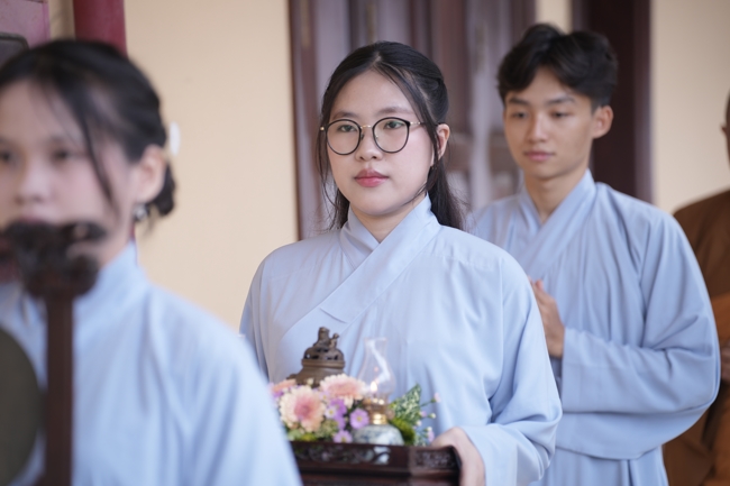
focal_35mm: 116
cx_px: 365
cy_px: 243
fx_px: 2351
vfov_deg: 11.8
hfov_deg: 17.6
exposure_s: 1/200
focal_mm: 116
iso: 160
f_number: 2.8
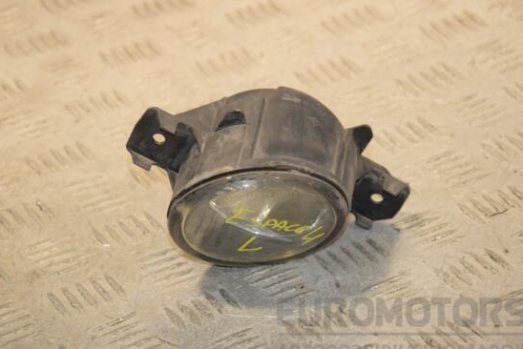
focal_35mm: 151
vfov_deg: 9.1
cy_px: 185
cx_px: 259
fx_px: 2195
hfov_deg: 13.6
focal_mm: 92
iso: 800
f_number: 7.1
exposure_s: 1/200
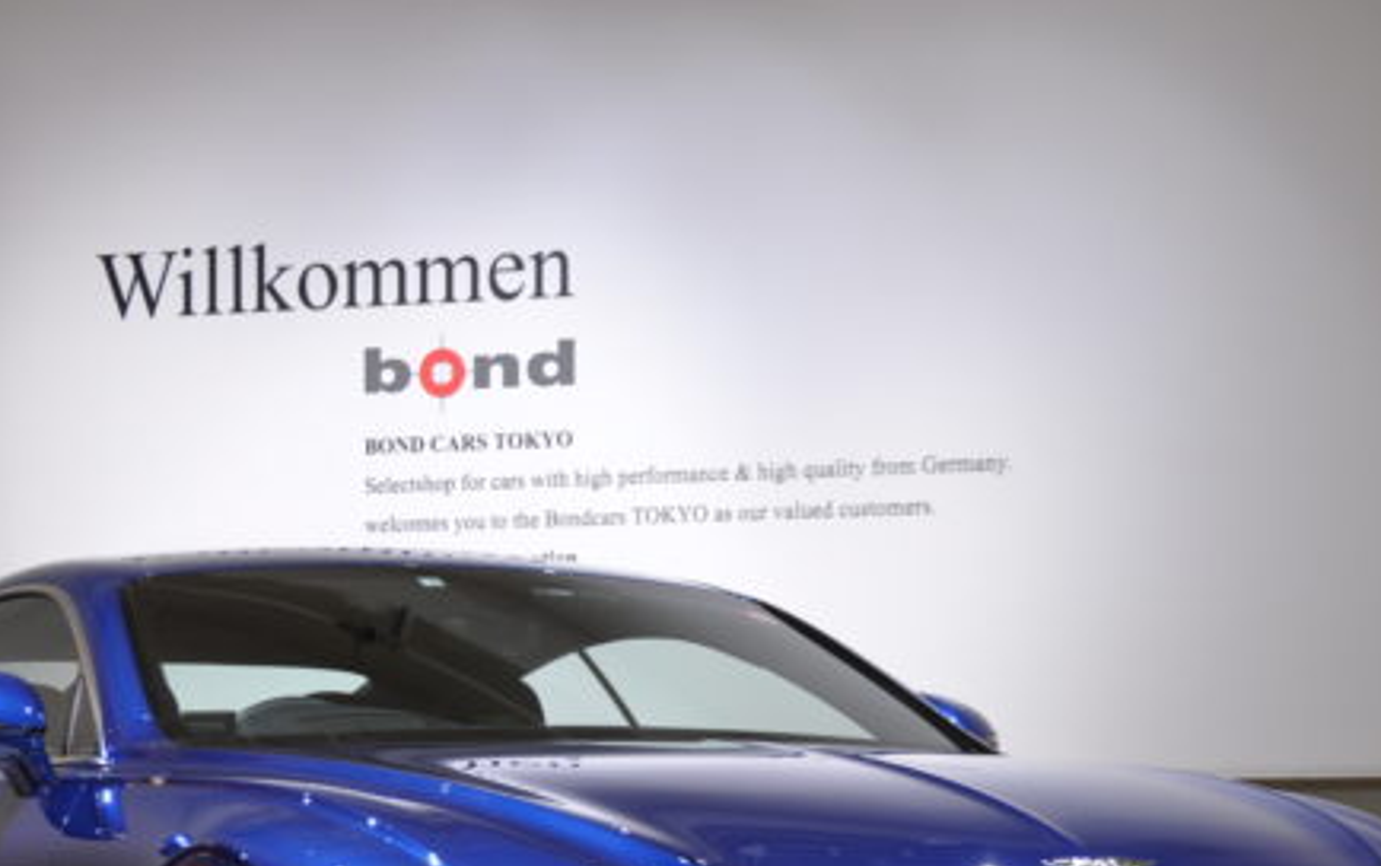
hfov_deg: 20.0
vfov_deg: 12.5
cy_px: 721
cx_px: 611
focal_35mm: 104
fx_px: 3917
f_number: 5.6
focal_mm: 40
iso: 360
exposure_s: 1/30
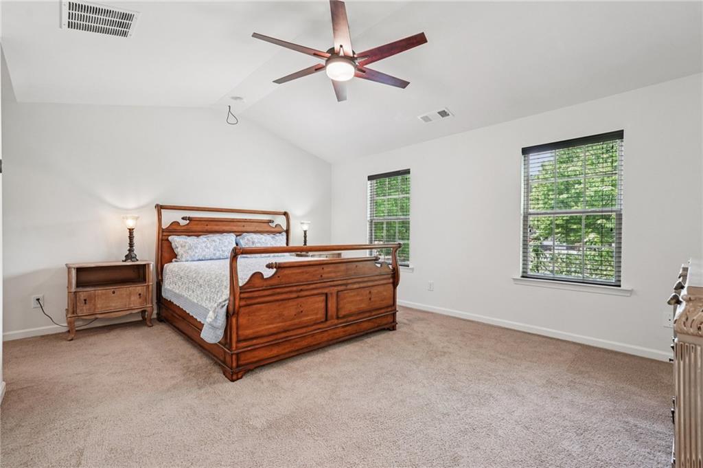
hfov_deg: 96.8
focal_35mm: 16
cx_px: 352
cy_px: 234
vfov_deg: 73.7
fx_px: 312
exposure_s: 1/20
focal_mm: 16
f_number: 8
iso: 800
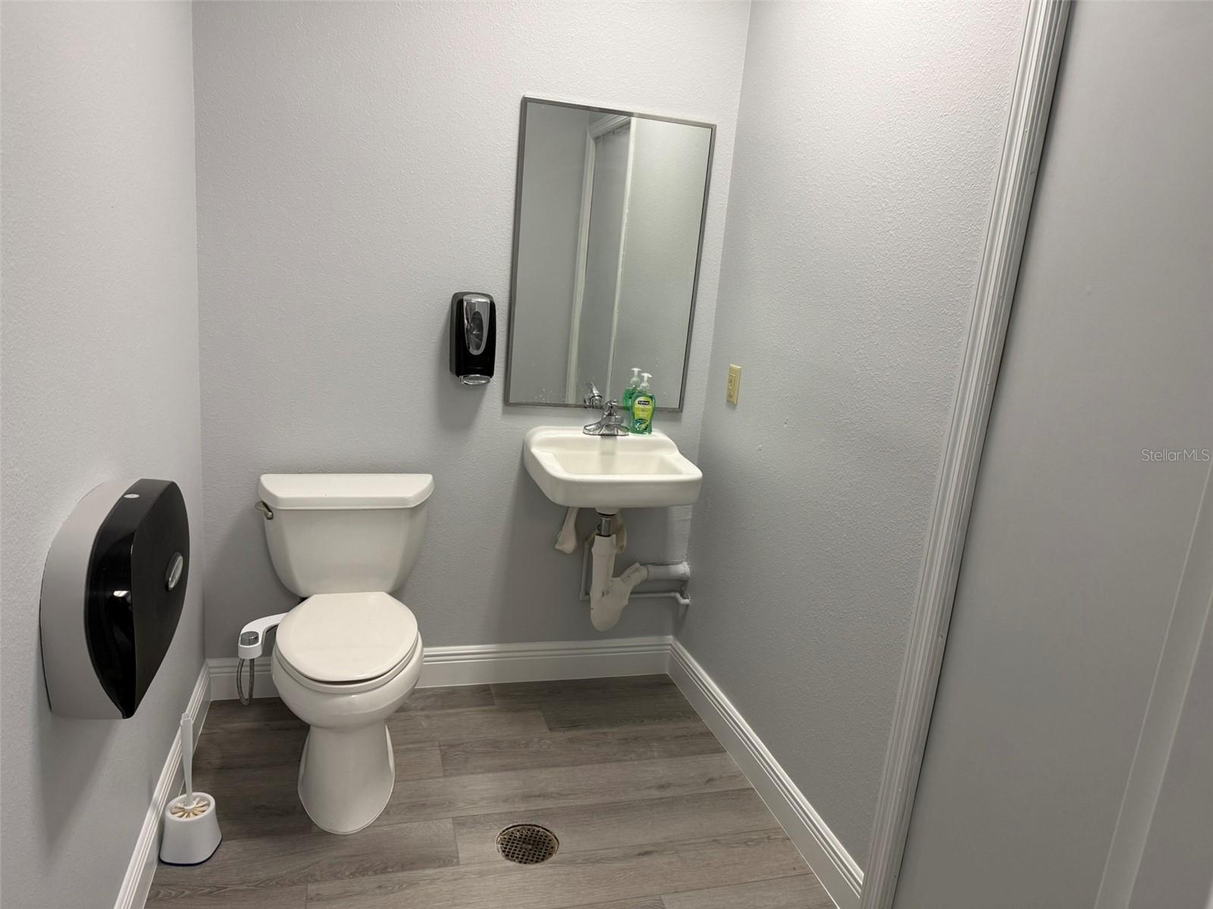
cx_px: 606
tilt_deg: -12.5
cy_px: 454
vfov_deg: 56.8
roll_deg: -4.5
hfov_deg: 71.6
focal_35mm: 24
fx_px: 841
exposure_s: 1/60
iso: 160
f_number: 1.78
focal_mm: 6.76
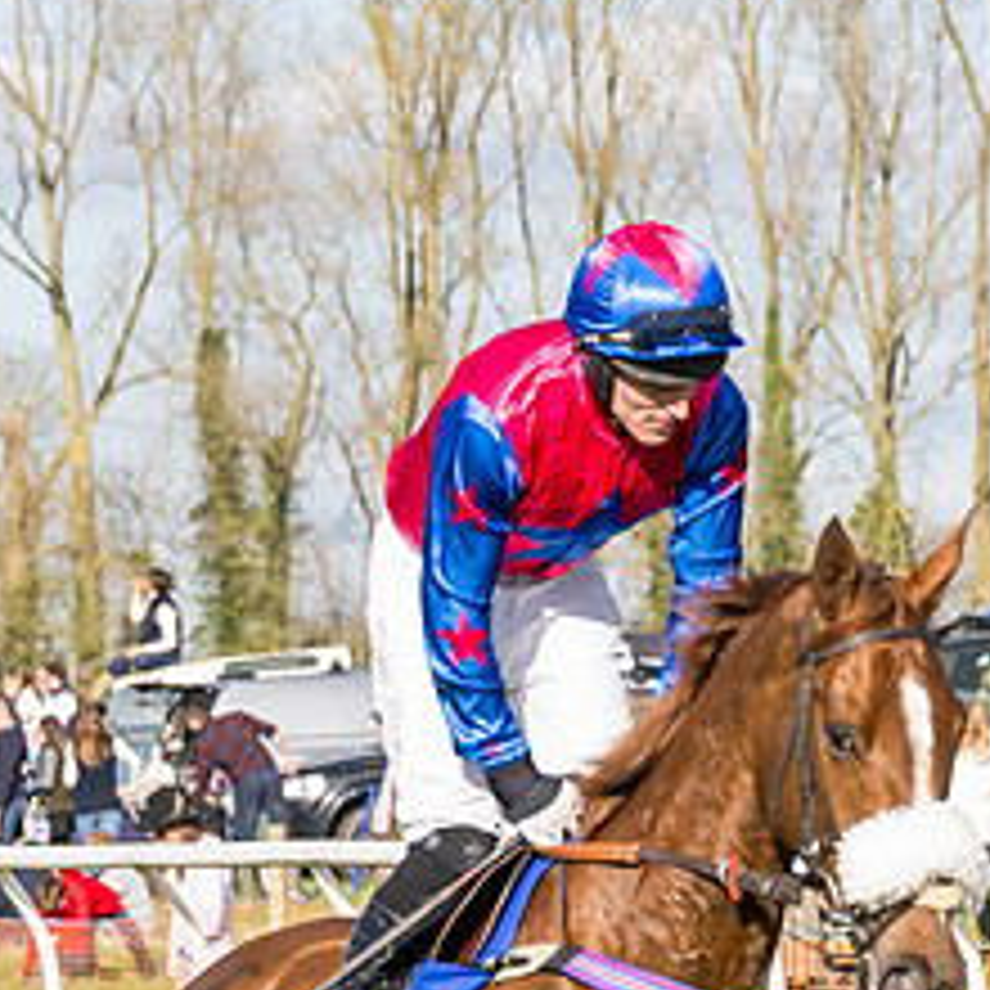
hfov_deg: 3.5
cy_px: 976
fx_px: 16243
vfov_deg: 3.5
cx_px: 787
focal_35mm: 502
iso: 400
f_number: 5
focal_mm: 96
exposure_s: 1/1600
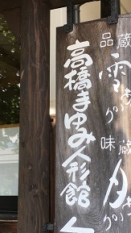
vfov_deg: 35.4
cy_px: 129
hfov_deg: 20.4
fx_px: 364
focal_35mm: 59
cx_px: 68
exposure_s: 1/407
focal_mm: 4.15
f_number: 2.2
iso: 25
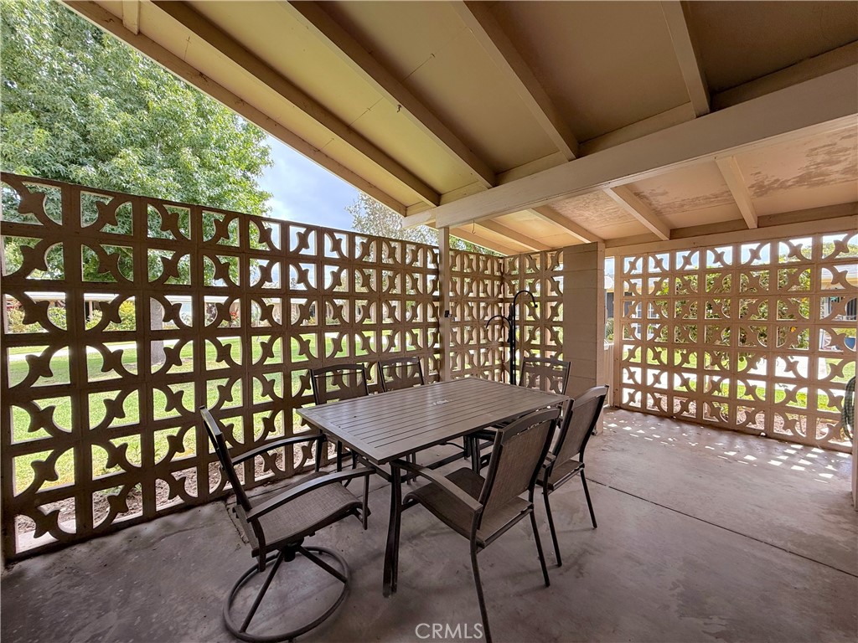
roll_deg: +0.8
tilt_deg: -2.6
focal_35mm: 14
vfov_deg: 85.7
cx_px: 429
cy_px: 322
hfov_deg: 102.1
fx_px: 347
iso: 64
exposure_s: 1/252
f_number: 2.2
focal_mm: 2.22
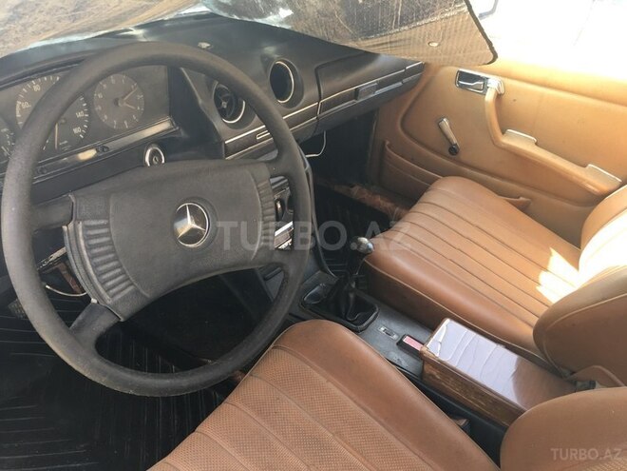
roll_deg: -4.4
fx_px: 525
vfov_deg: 48.2
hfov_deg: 61.7
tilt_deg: -32.2
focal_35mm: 29
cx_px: 314
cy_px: 236
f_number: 2.2
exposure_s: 1/50
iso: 32
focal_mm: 4.15
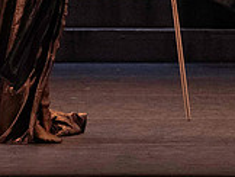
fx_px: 4671
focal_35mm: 687
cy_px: -95
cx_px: 139
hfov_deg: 2.9
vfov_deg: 2.2
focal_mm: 200
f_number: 7.1
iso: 12800
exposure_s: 1/400
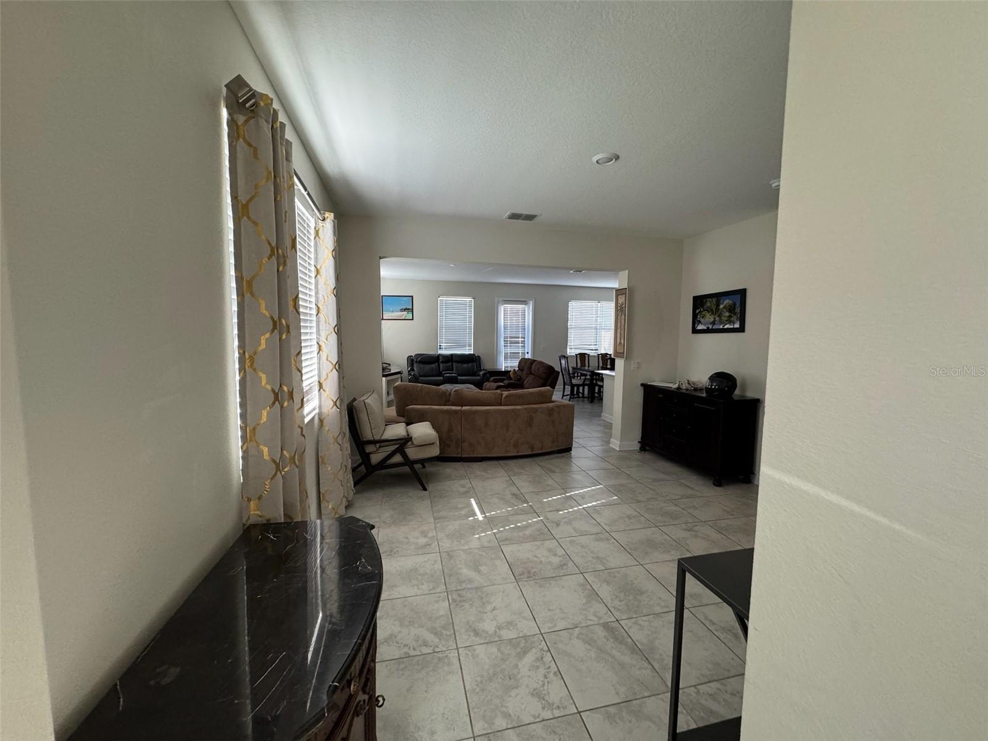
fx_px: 400
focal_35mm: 14
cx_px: 494
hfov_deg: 102.1
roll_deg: +0.3
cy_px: 370
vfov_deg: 85.7
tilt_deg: -2.8
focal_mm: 2.22
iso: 250
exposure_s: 1/99
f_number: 2.2
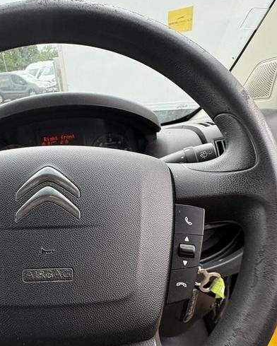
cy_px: 228
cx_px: 85
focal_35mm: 25
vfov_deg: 66.4
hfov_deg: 55.2
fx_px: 256
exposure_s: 1/131
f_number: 2.2
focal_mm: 2.22
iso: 125
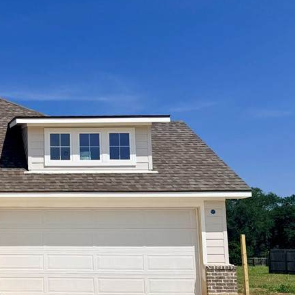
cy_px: 199
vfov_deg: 33.7
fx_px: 482
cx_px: -16
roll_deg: +0.1
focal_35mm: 50
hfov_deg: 30.9
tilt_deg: +8.0
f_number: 1.78
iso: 80
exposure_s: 1/11905
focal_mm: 6.76
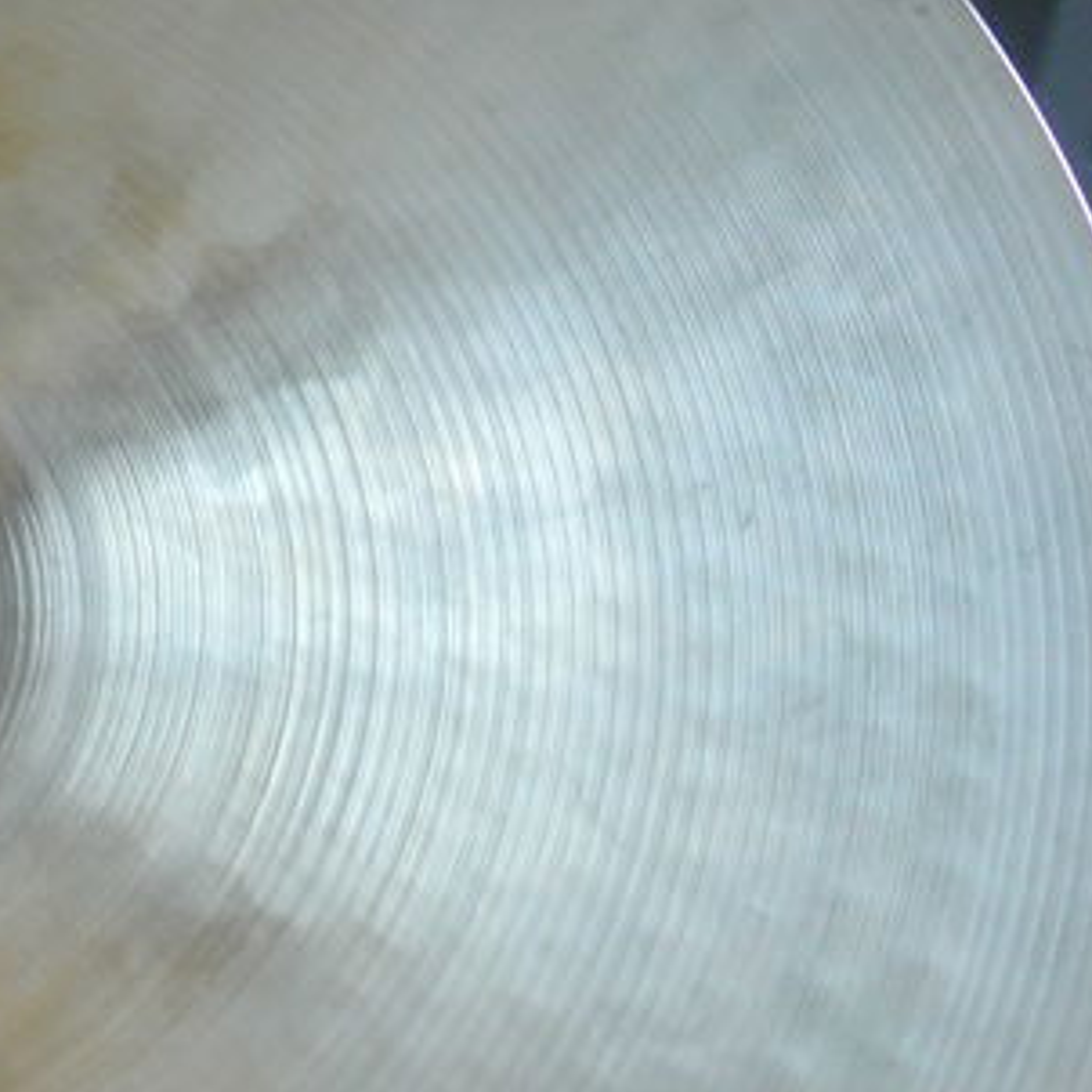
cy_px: 656
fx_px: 4925
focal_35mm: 138
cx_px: -257
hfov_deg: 12.3
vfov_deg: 12.6
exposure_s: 1/30
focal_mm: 18.2
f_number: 4.5
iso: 800
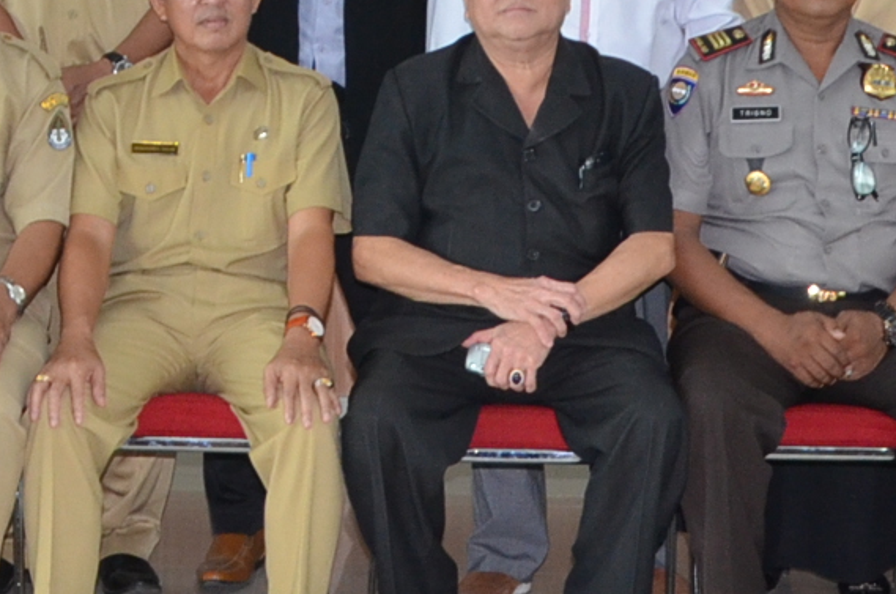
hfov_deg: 17.5
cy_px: -162
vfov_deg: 11.4
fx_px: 2906
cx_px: 323
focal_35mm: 117
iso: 720
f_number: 3.5
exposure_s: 1/60
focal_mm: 18
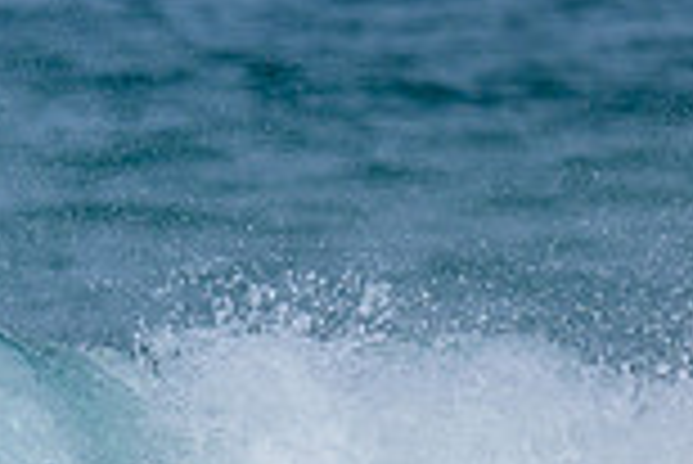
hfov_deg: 0.5
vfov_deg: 0.3
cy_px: 836
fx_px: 79749
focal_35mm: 4139
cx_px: -714
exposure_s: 1/2000
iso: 140
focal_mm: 800
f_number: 6.3
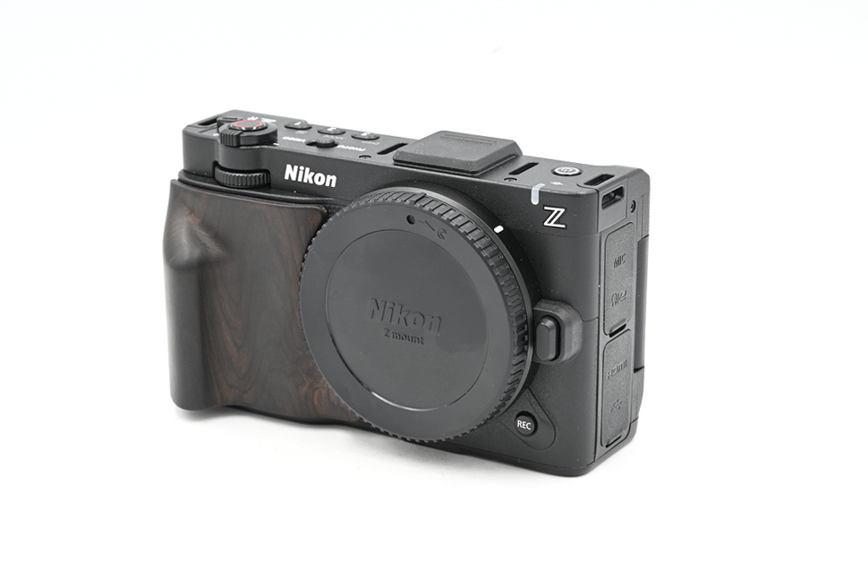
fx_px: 1808
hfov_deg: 27.0
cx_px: 434
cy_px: 290
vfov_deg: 18.2
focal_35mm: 75
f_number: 14
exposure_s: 1/13
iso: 200
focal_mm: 75
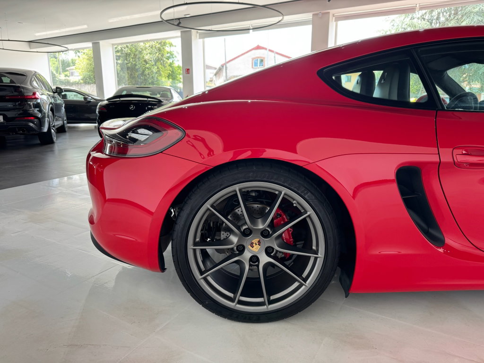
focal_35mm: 24
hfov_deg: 71.6
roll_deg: +0.4
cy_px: 182
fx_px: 336
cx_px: 242
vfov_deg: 56.8
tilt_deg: -12.7
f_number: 1.78
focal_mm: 6.76
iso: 125
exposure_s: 1/121
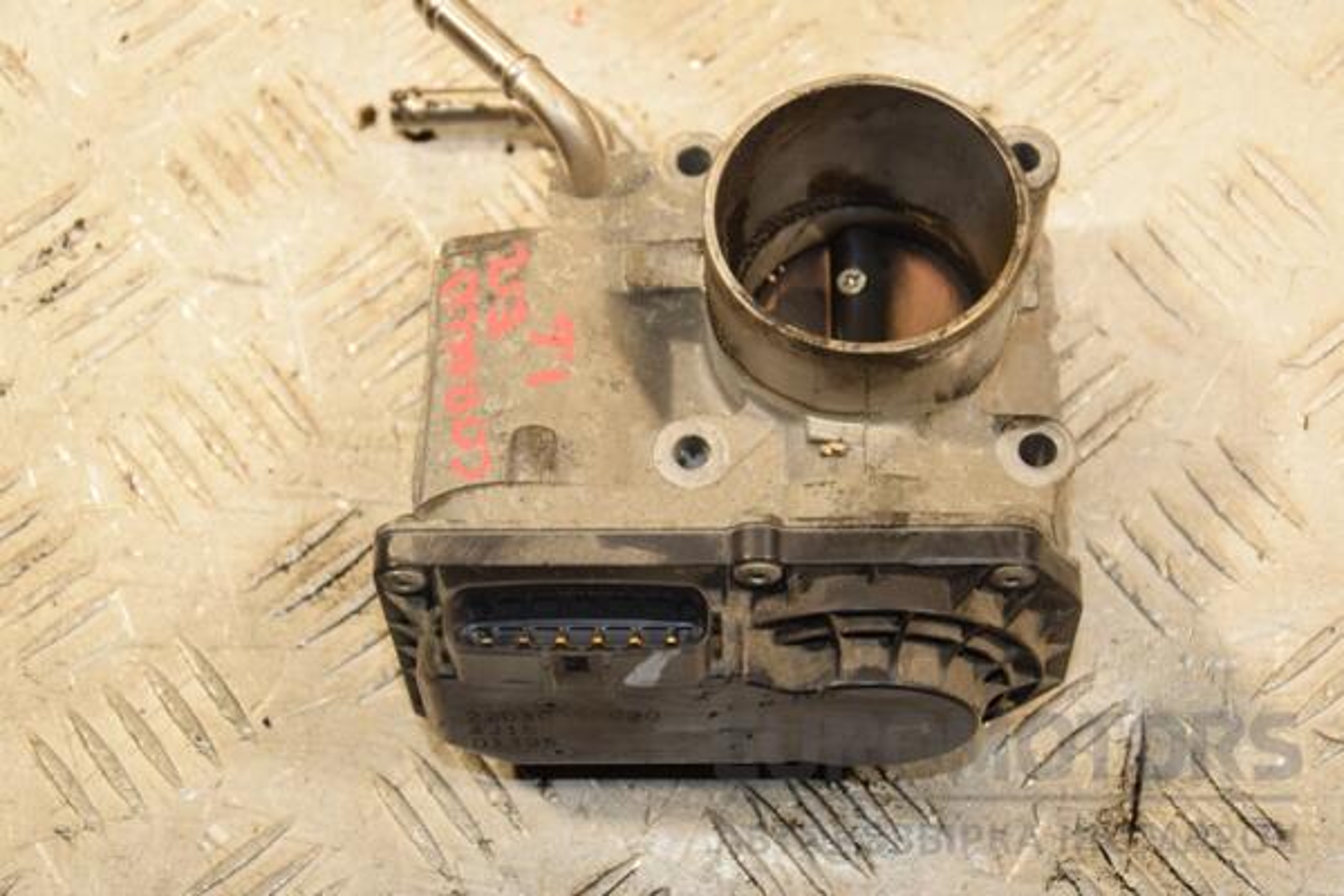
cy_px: 448
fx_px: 2912
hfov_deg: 26.0
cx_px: 672
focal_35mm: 78
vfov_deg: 17.5
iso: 800
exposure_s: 1/200
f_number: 5.6
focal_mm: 52
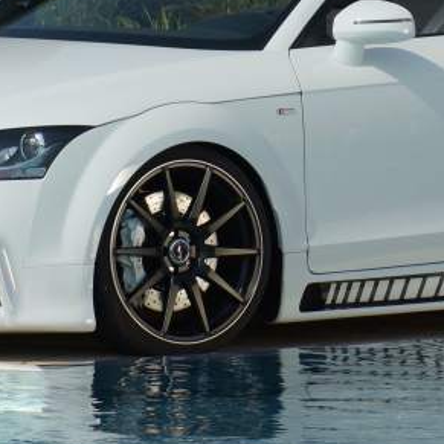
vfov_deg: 2.4
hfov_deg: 2.4
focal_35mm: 718
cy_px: 33
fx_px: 10419
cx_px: 288
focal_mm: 160
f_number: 10
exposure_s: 1/2000
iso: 400
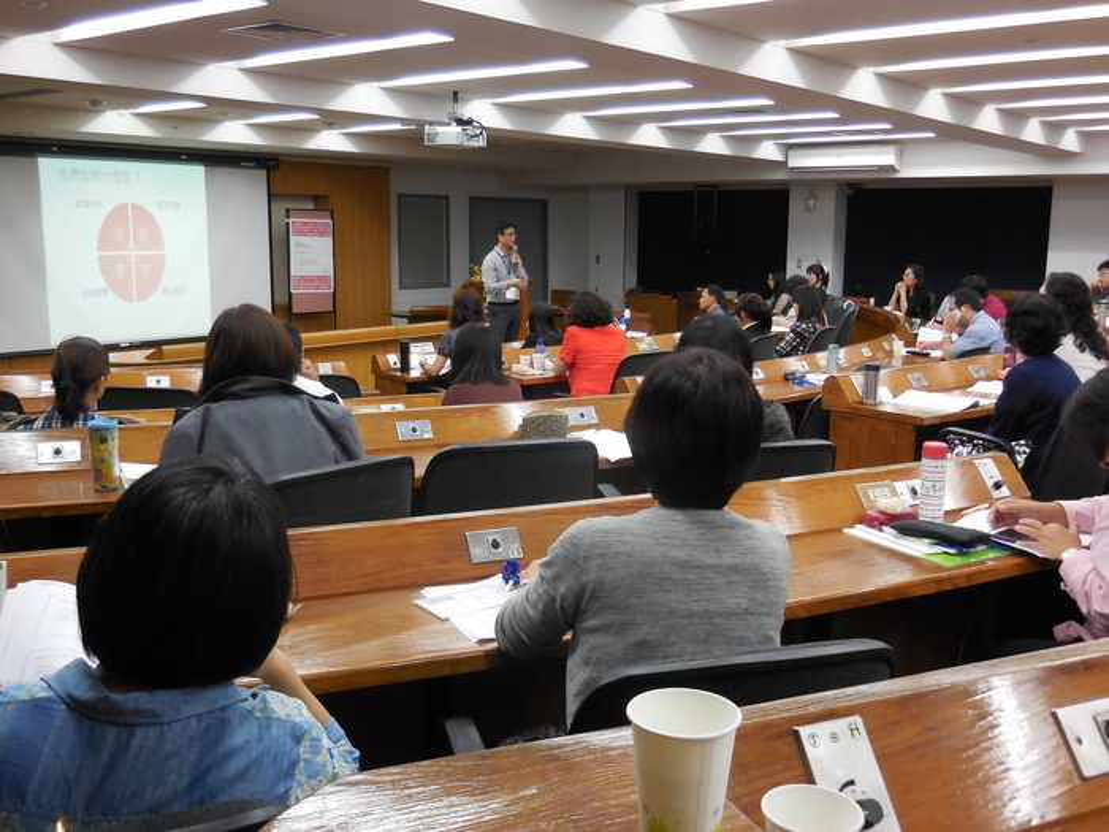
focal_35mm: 33
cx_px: 554
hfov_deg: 55.4
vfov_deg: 42.9
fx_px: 1057
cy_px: 416
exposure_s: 1/30
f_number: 3.7
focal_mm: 5.9
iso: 400
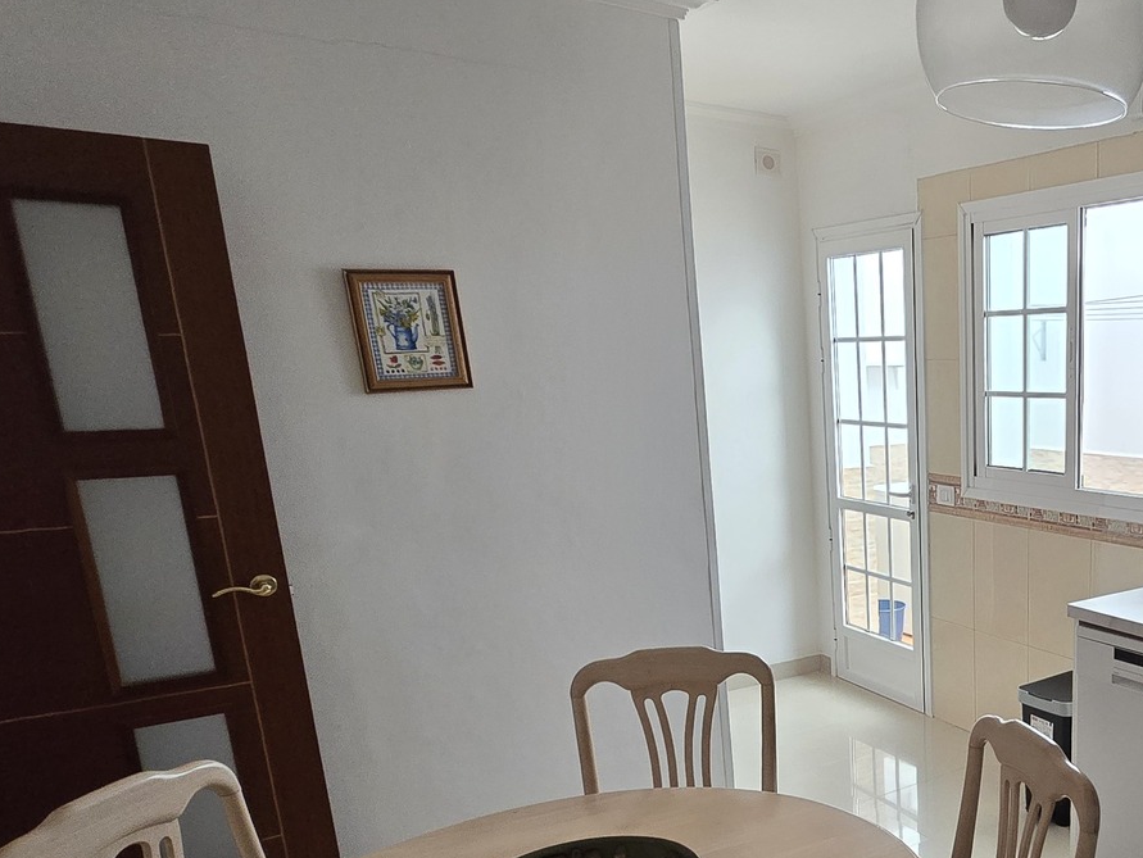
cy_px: 641
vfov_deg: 47.9
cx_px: 1017
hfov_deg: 55.5
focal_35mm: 28
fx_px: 925
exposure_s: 1/50
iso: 320
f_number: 2.2
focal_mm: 2.2
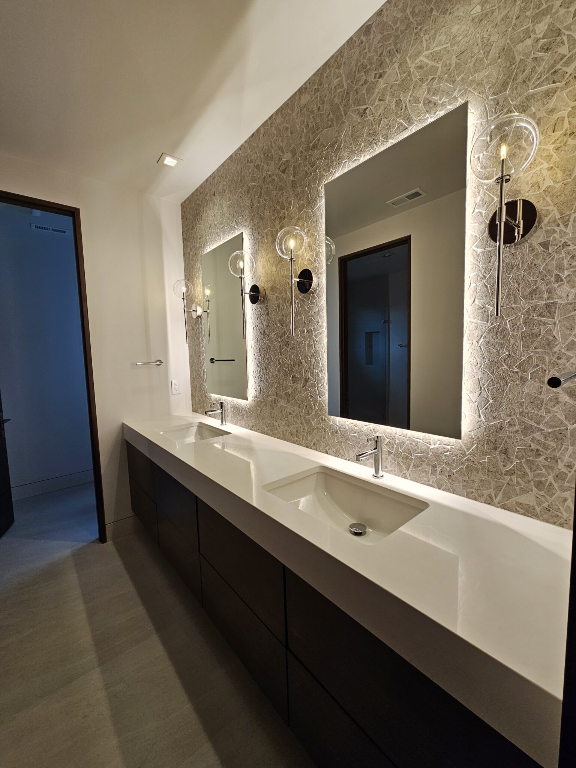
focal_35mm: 13
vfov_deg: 106.2
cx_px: 288
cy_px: 384
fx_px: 288
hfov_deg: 89.9
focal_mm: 2.2
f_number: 2.2
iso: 80
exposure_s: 1/120
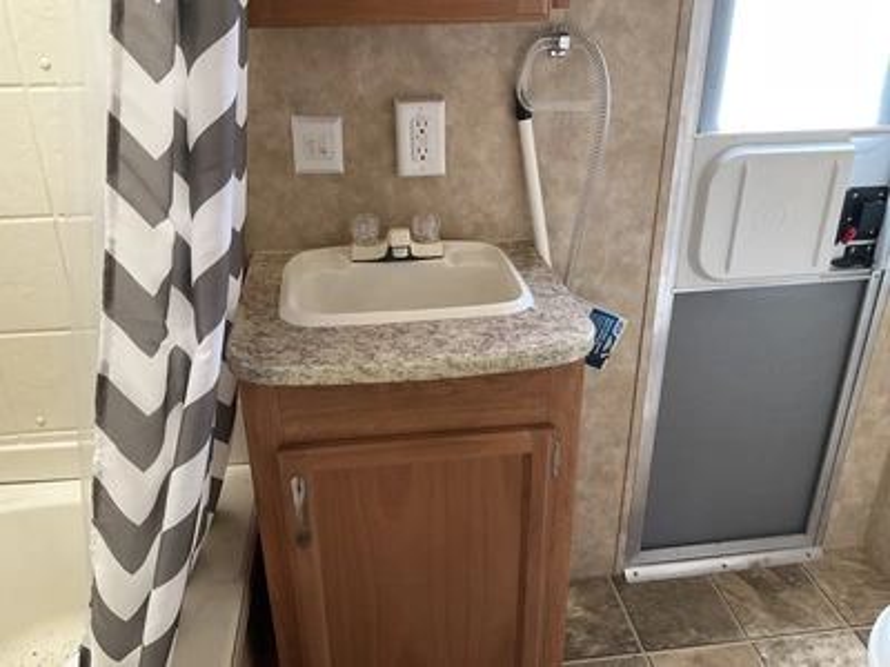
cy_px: 334
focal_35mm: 29
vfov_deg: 48.2
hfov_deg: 61.7
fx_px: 746
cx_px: 445
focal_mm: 3
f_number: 1.8
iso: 100
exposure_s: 1/60
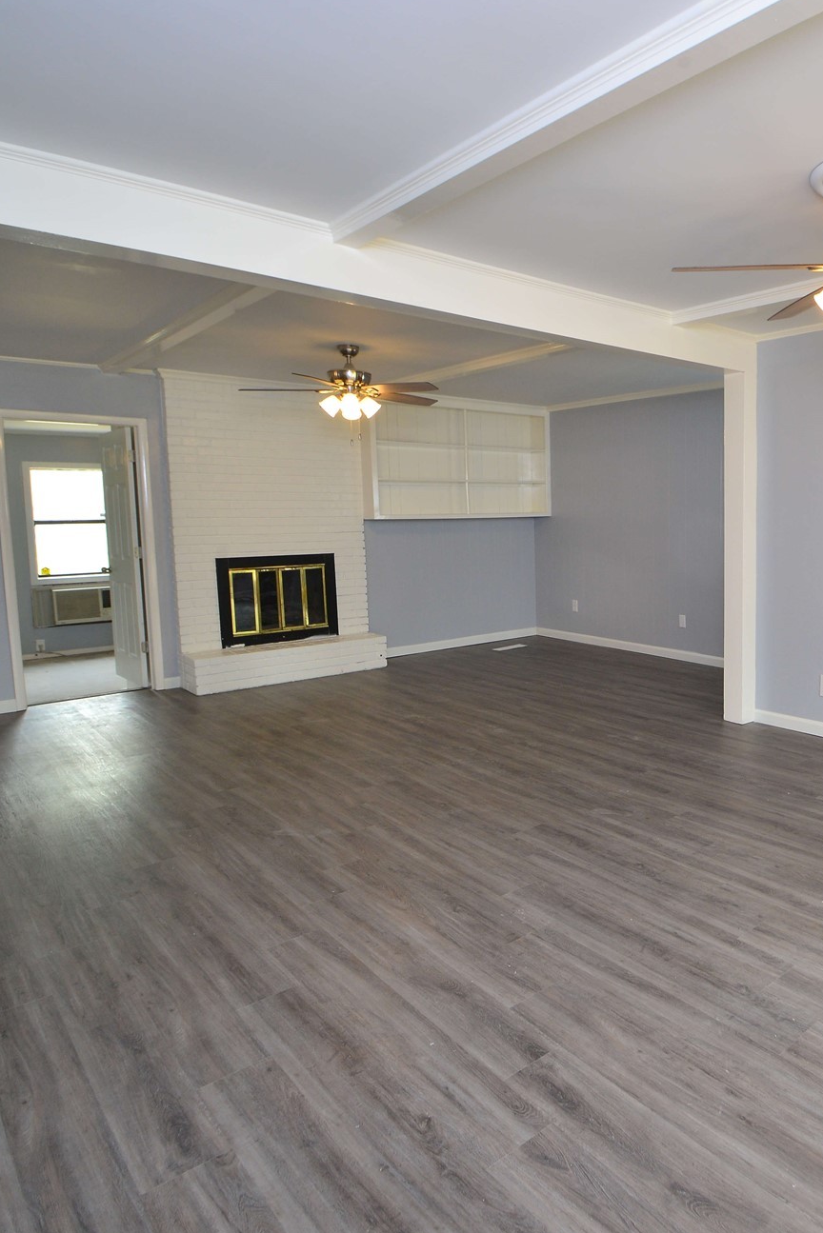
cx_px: 679
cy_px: 605
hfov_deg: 52.8
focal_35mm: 22
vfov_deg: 78.6
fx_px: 754
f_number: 10
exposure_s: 1/25
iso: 500
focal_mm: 14
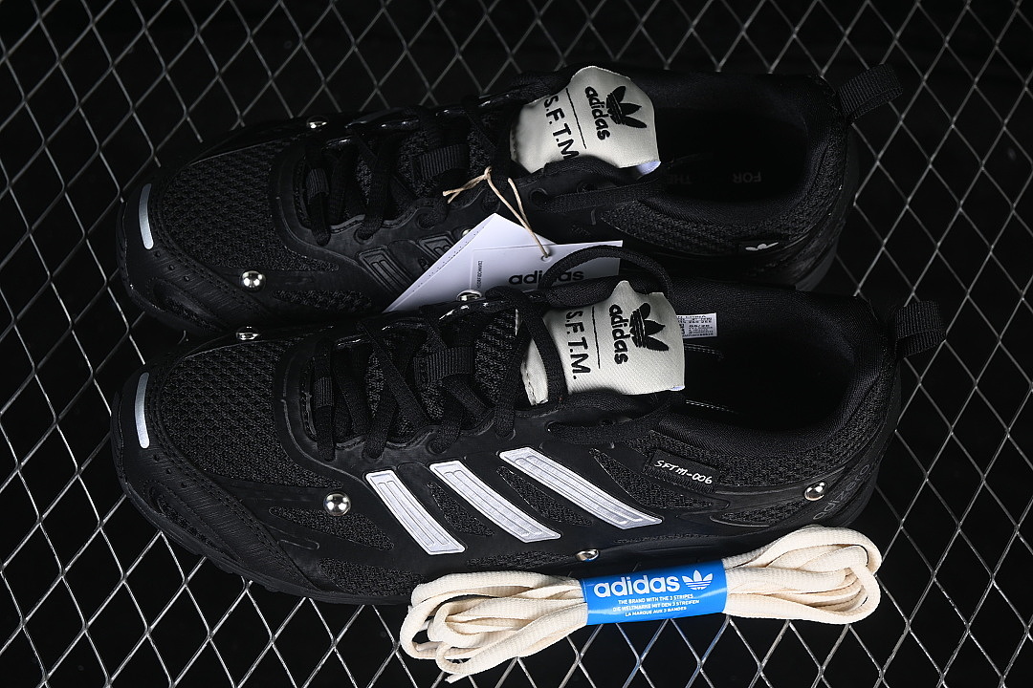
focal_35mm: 75
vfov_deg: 18.2
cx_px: 516
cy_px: 344
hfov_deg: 27.0
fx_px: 2152
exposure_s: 1/60
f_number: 6.3
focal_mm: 50
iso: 160
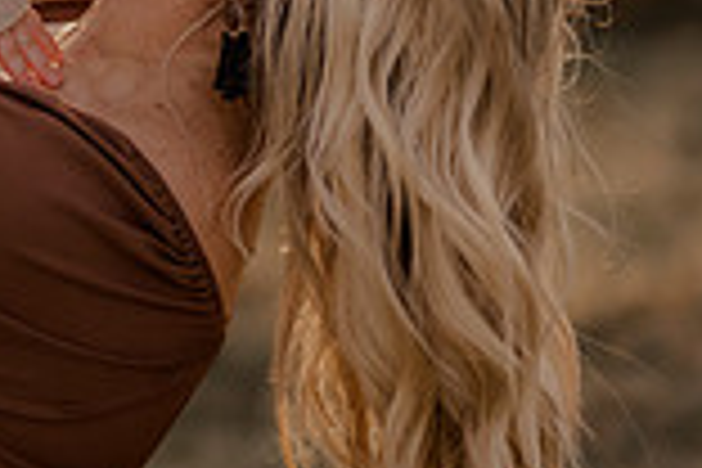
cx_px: -108
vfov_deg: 7.3
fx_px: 3627
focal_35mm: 186
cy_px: -214
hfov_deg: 10.9
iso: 250
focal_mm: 50
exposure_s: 1/1600
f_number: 1.8
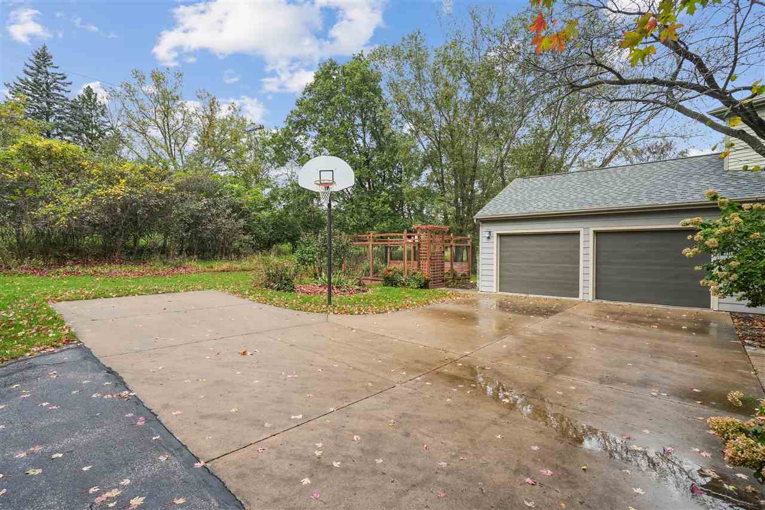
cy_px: 255
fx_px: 361
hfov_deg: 93.3
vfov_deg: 70.4
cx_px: 382
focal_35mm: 17
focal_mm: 17
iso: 400
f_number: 10
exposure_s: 1/125
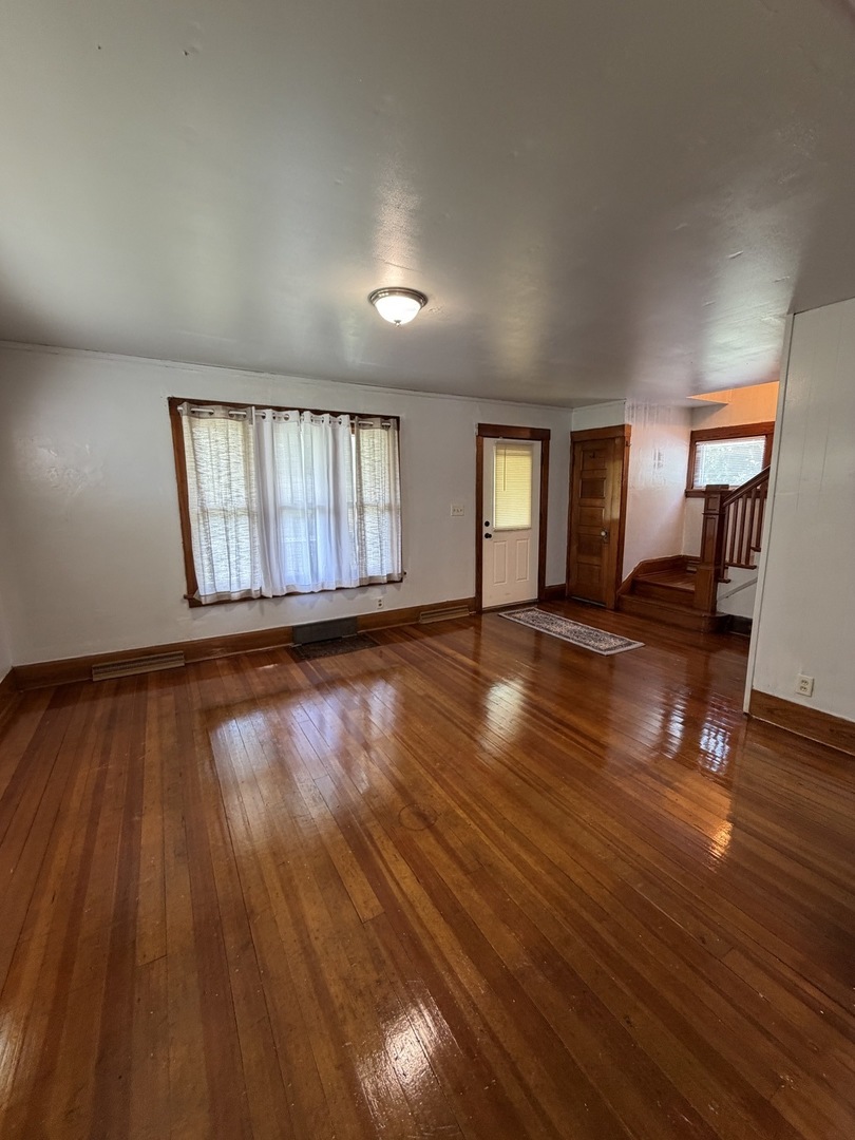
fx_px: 461
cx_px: 428
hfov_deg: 85.7
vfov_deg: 102.1
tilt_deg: -7.5
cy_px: 570
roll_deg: +1.8
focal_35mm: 14
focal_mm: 2.22
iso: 250
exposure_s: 1/60
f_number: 2.2
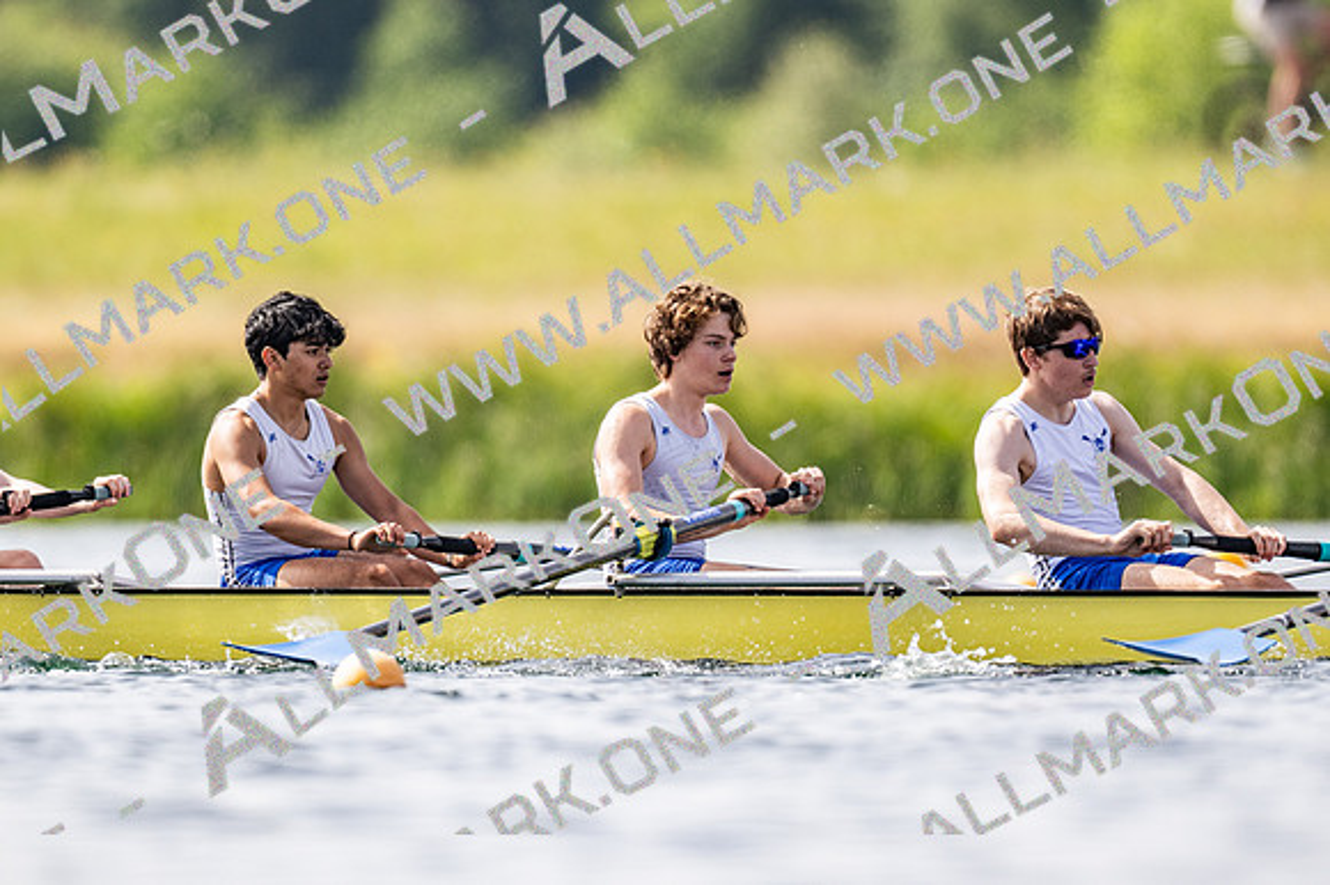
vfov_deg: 1.5
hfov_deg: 2.3
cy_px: 442
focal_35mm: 900
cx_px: 665
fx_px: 33230
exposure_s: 1/2500
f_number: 4
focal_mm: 600
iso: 200
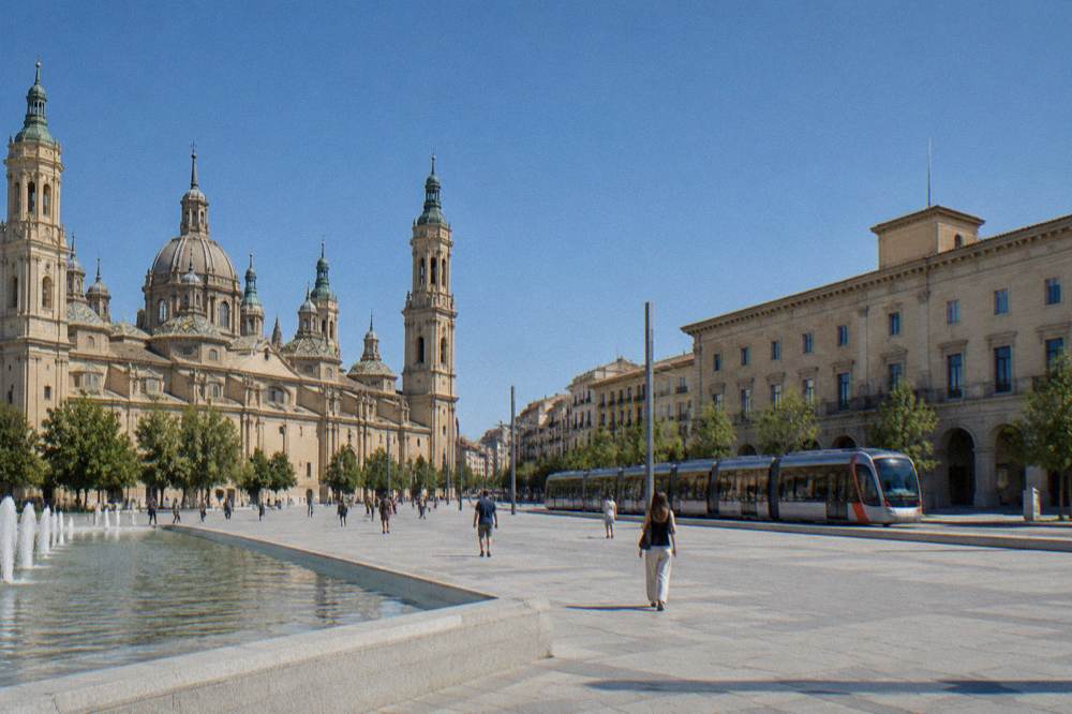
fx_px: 1042
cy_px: 357
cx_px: 536
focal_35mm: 35
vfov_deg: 37.8
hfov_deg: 54.5
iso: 400
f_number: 7.1
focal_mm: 35
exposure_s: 1/500
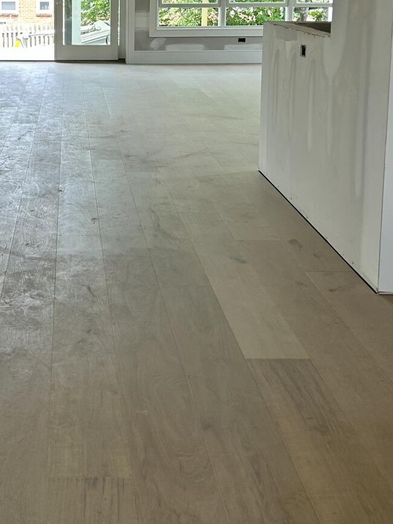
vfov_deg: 31.4
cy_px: 105
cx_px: 47
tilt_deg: -8.5
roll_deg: -0.3
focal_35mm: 60
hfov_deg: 23.8
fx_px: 908
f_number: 1.5
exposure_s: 1/130
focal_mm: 5.7
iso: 32
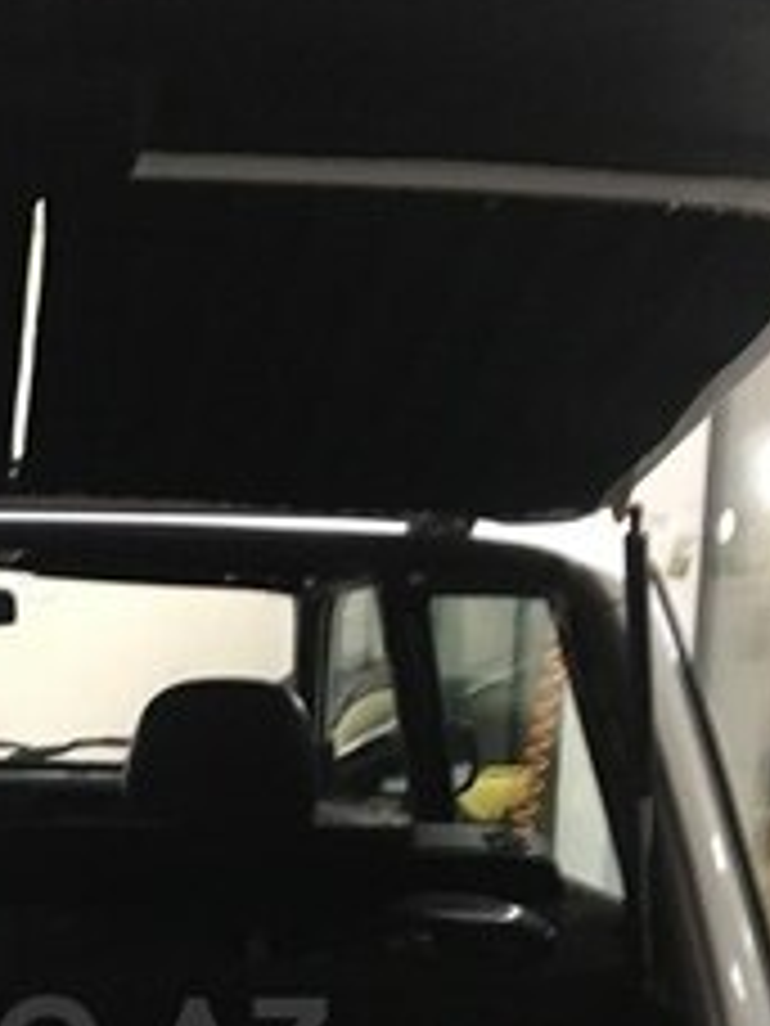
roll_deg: +0.8
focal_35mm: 63
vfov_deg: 28.6
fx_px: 1869
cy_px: 1048
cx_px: -18
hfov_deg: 22.3
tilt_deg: -13.9
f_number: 2.2
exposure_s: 1/17
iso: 400
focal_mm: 4.15
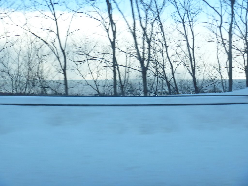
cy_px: 93
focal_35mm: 35
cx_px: 124
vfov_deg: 40.7
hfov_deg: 52.6
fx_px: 251
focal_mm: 6.3
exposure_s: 1/250
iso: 200
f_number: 4.5
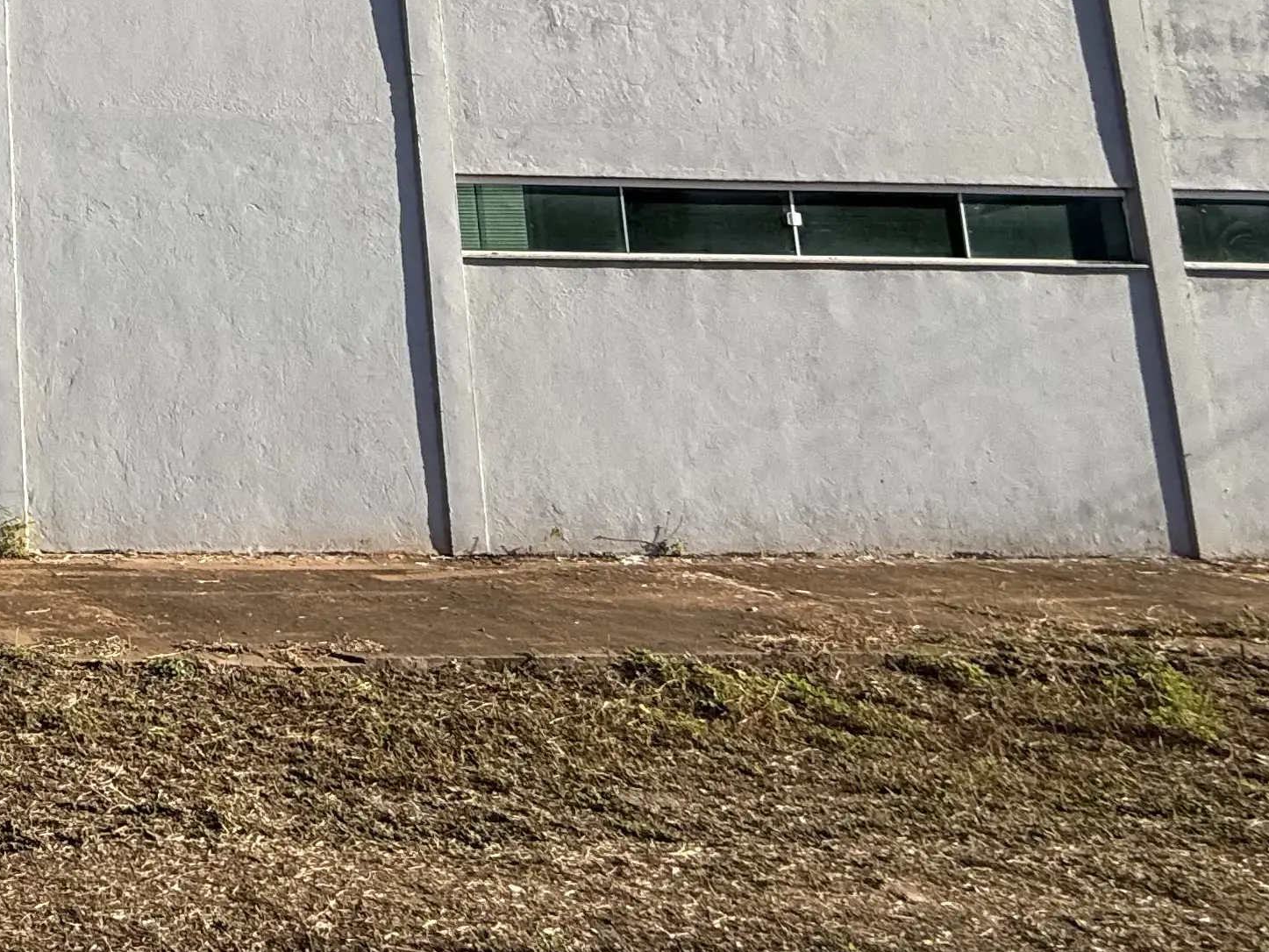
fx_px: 1430
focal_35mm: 39
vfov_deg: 33.7
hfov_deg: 32.7
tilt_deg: +9.6
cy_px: 1
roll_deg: -1.3
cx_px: -455
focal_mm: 2.22
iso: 50
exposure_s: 1/1211
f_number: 2.2
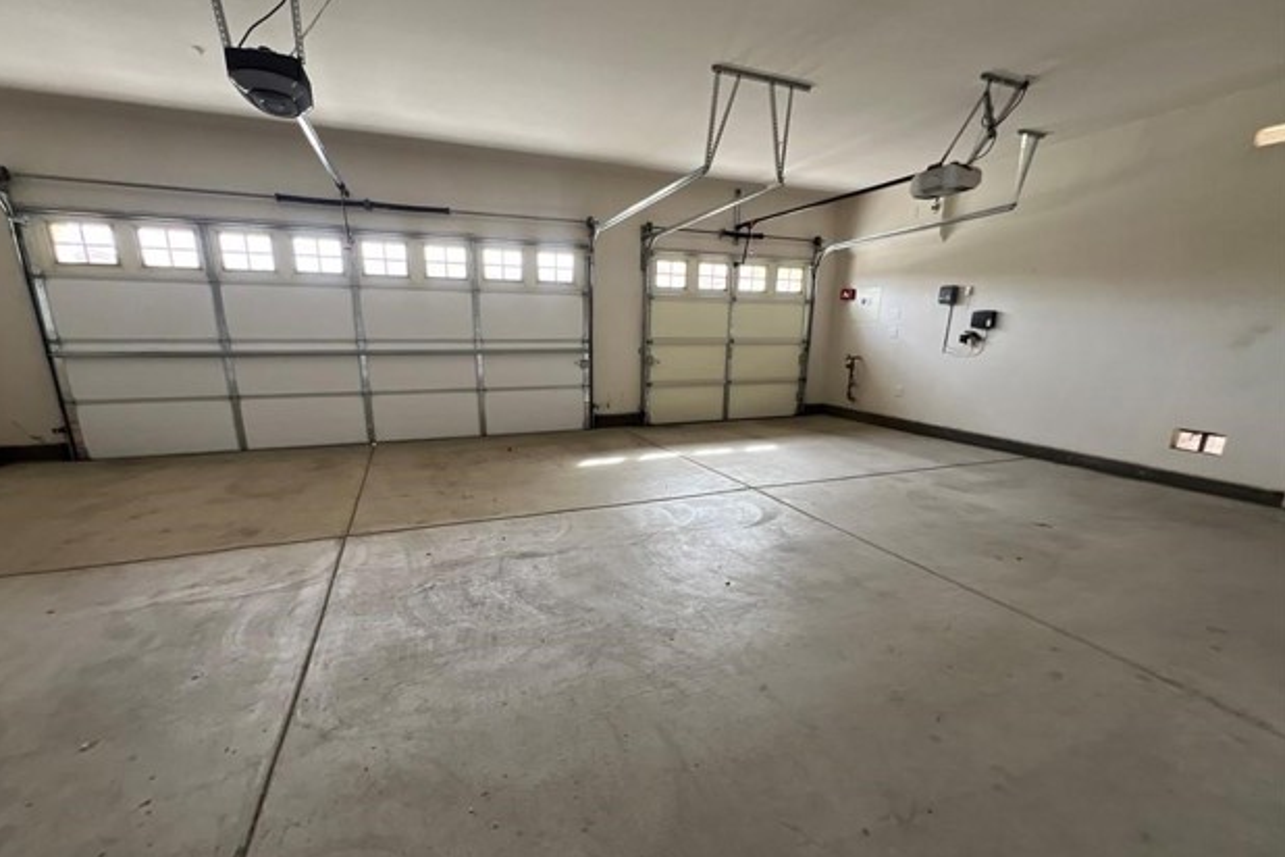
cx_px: 624
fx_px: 500
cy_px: 464
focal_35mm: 14
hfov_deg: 104.2
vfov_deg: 81.0
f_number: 1.8
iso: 50
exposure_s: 1/40
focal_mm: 1.57
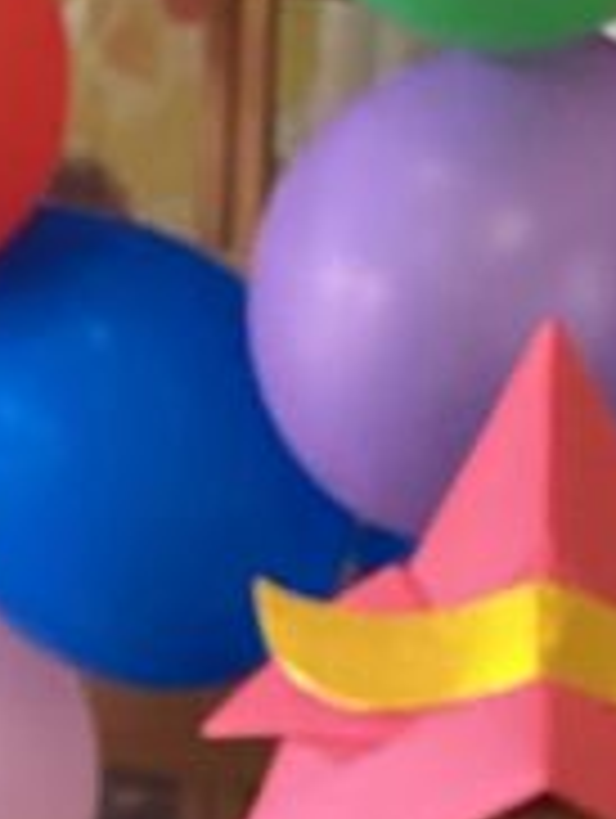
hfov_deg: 8.2
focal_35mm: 174
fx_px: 4119
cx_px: 1160
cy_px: 1634
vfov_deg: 10.4
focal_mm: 3.3
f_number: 2.4
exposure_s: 1/50
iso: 125
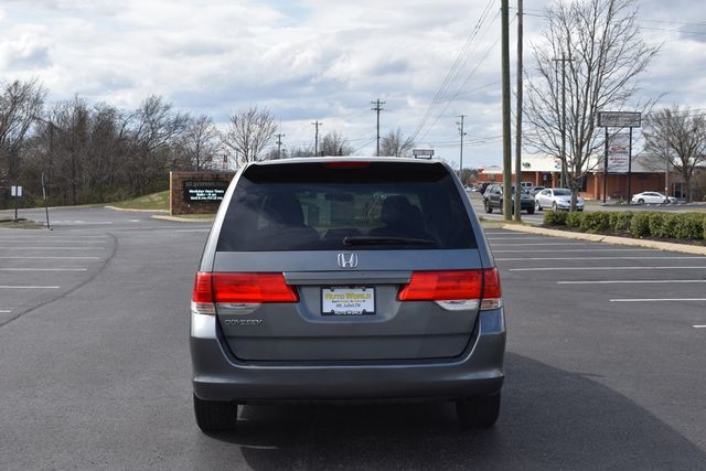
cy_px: 236
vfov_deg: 23.8
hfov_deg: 35.0
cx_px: 353
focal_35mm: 57
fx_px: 1118
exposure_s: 1/320
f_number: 8
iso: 100
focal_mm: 38
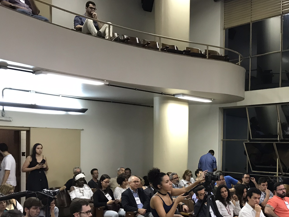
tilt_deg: -1.1
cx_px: 207
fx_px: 367
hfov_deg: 42.0
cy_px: 159
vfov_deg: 32.3
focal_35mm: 44
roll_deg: -0.9
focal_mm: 3.99
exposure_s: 1/15
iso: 64
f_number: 1.8
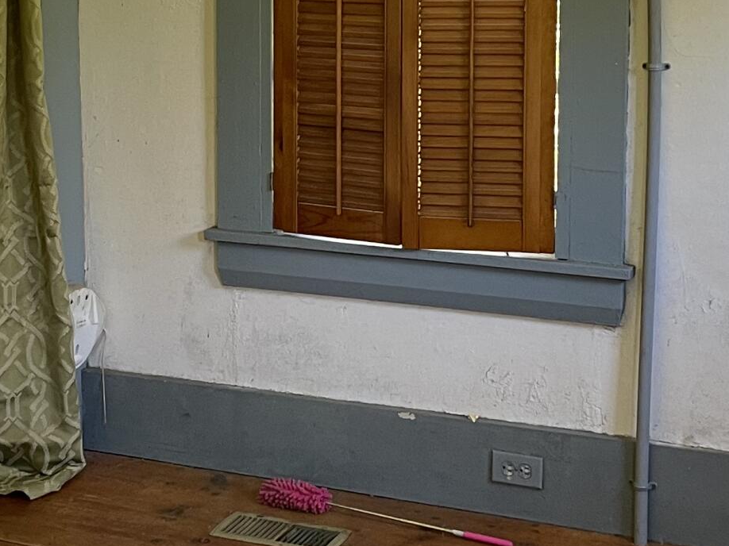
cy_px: 103
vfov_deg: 17.2
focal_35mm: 85
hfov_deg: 23.0
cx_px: 313
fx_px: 1790
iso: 125
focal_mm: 5.1
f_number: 1.6
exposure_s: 1/66
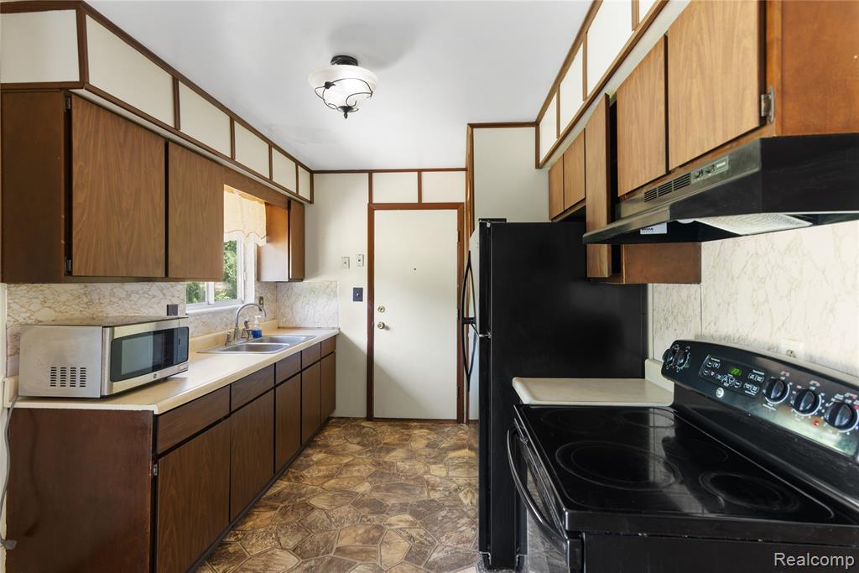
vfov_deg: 70.5
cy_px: 286
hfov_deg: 93.3
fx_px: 406
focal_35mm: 17
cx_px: 430
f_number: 9
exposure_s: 1/4
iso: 400
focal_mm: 17
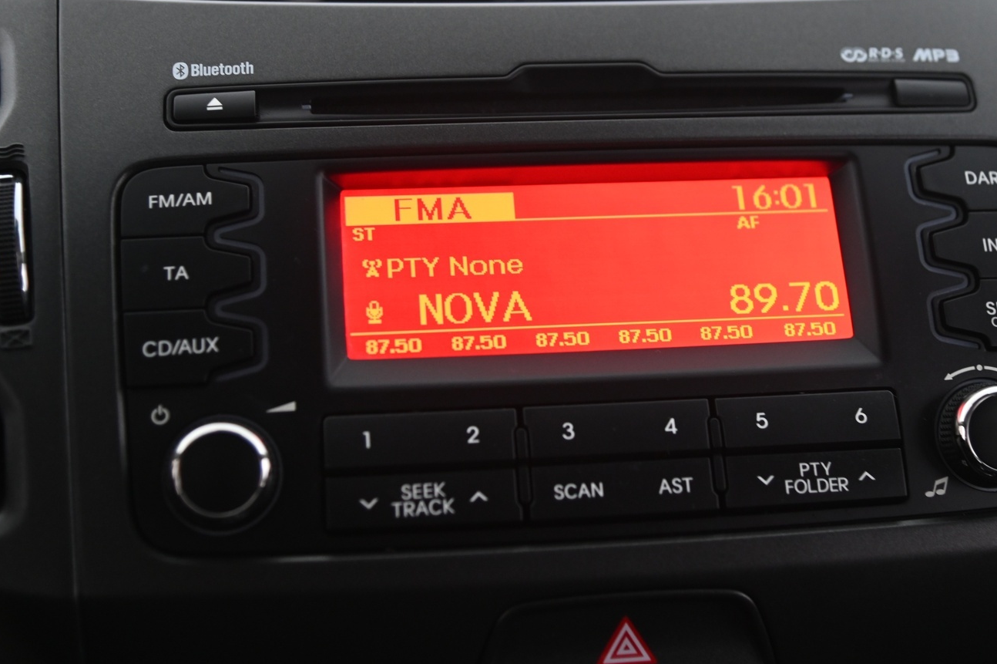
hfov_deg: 29.2
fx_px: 1910
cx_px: 560
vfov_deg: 19.7
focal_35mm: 69
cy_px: 249
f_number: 4
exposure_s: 1/20
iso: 2000
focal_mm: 55
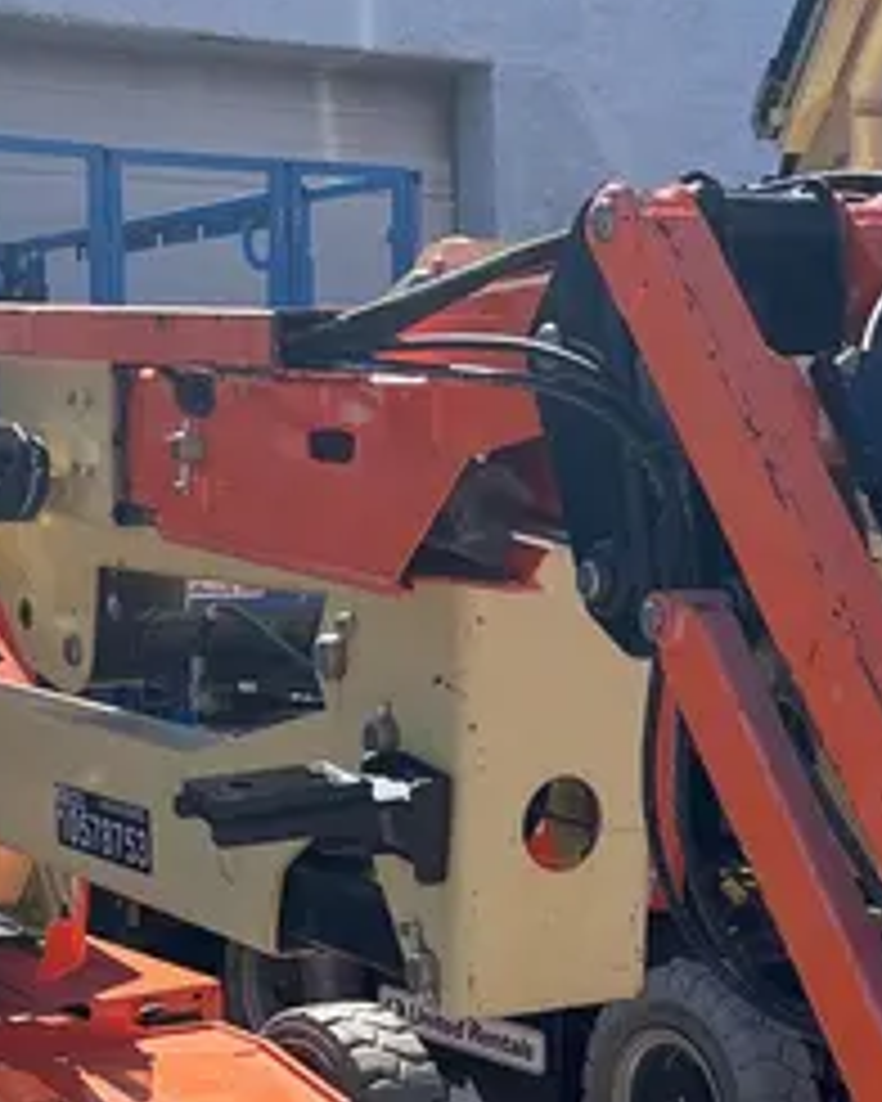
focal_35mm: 76
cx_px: 338
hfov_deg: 20.1
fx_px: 2480
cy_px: 1172
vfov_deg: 23.7
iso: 50
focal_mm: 5.96
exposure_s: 1/1912
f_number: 1.6
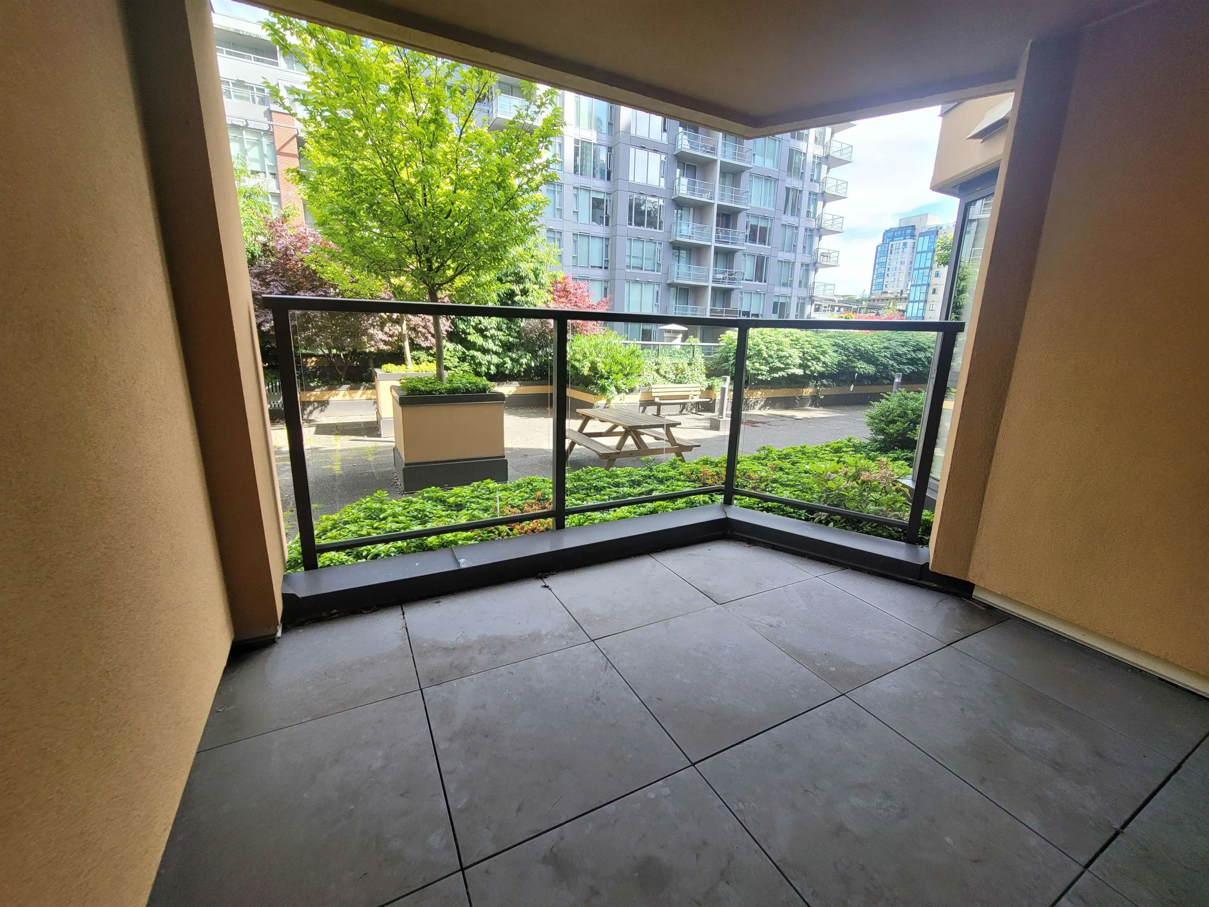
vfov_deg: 89.9
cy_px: 454
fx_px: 454
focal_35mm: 13
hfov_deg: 106.2
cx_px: 604
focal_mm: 2.2
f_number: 2.2
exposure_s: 1/153
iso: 64
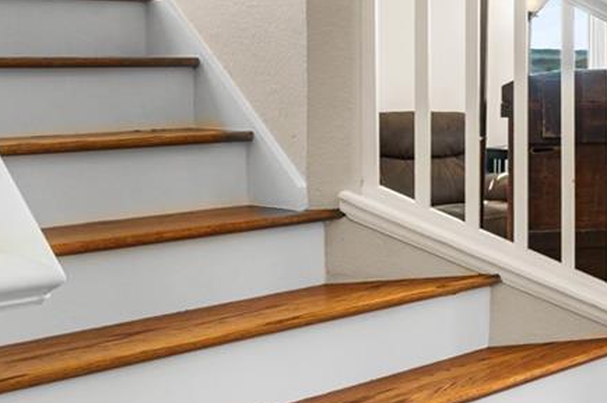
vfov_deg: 22.8
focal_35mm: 59
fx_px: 993
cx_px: 948
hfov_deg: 24.7
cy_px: 114
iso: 800
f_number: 8
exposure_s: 1/2
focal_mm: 16
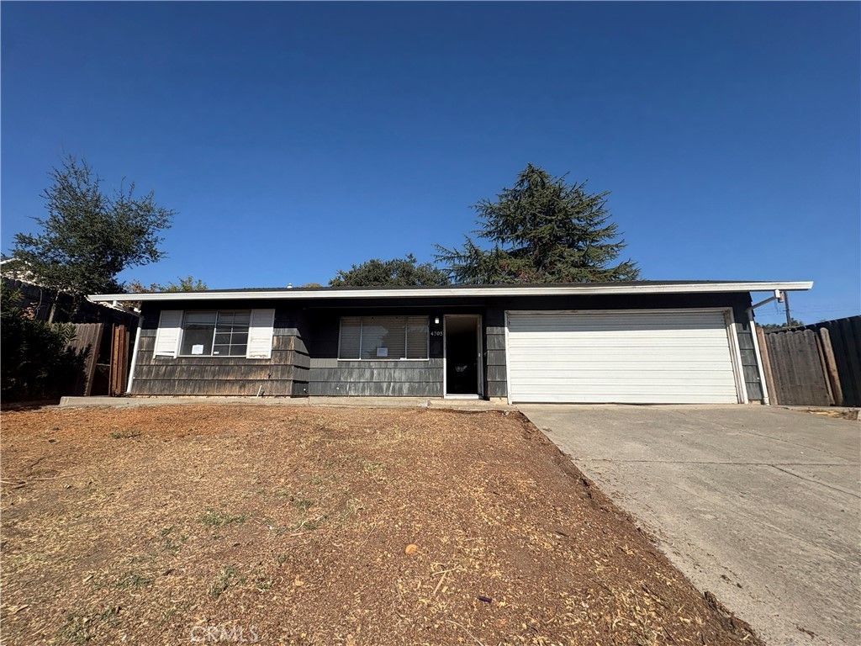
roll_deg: +0.6
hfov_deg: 102.1
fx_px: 348
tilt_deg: +12.8
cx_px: 430
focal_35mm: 14
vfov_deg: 85.7
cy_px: 323
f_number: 2.2
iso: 50
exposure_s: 1/2494
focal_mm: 2.22
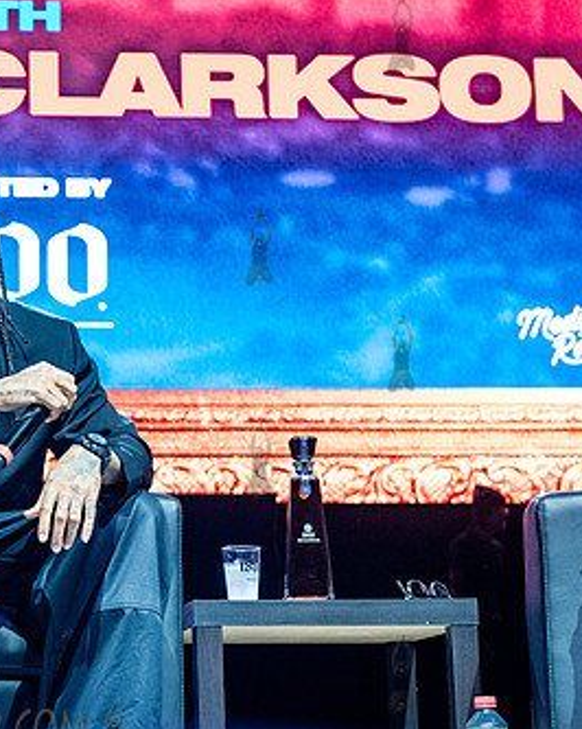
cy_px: 359
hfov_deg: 14.3
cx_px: -57
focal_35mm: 105
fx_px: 2263
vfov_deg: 18.3
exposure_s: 1/640
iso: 5000
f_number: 4
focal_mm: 60
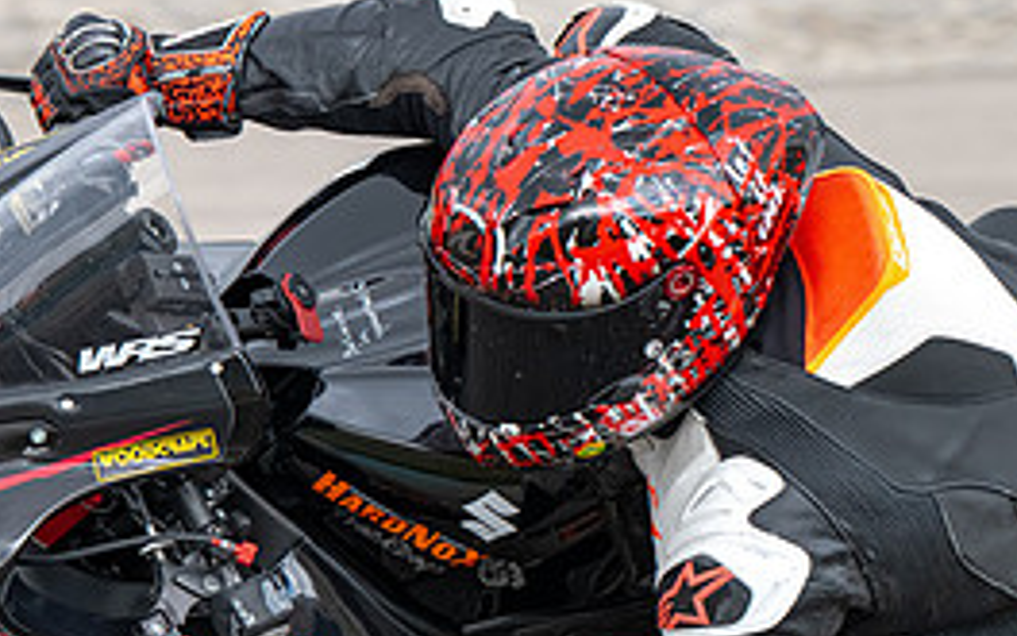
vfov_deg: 2.5
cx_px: 435
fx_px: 14302
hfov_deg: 4.1
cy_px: 661
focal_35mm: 516
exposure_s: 1/1250
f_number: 6.3
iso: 2000
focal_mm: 230
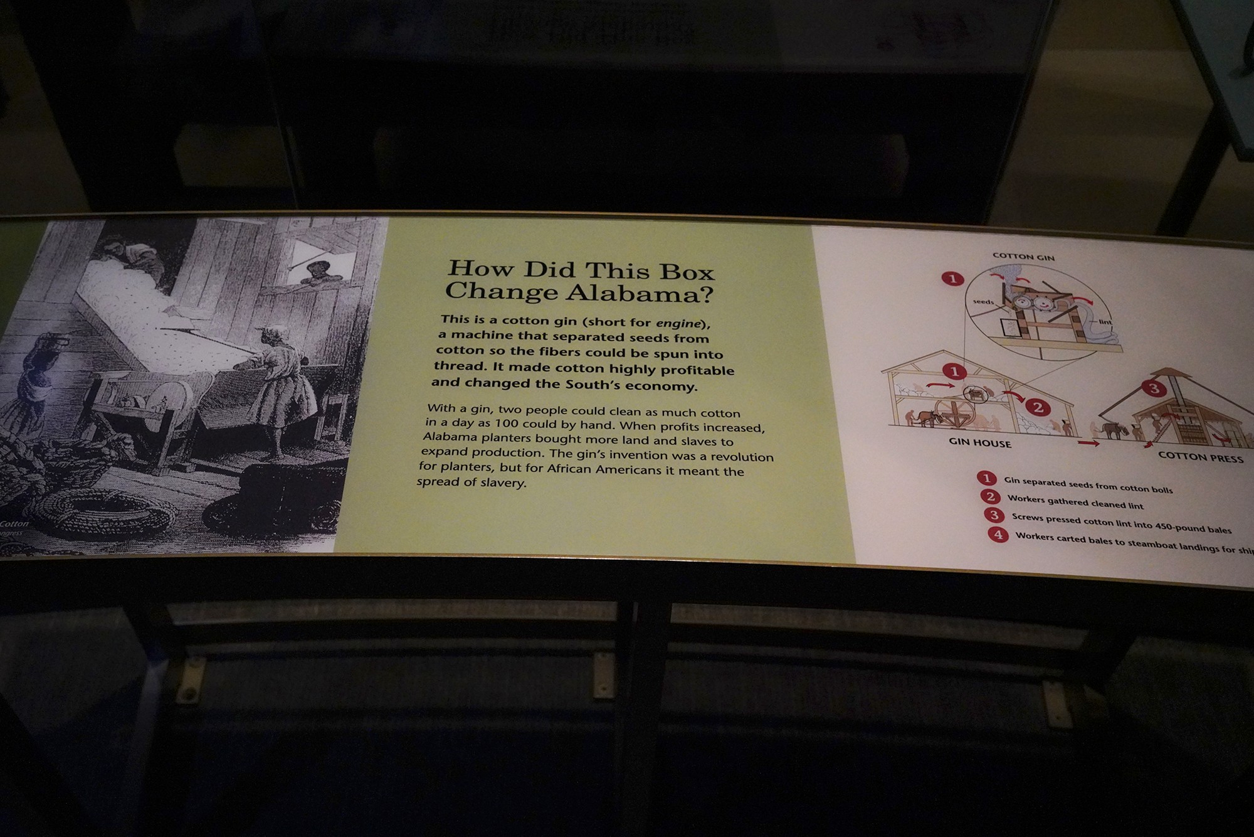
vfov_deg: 40.0
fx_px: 1150
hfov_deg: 57.2
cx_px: 627
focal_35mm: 33
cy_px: 418
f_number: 5.6
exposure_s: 1/100
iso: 10000
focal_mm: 33
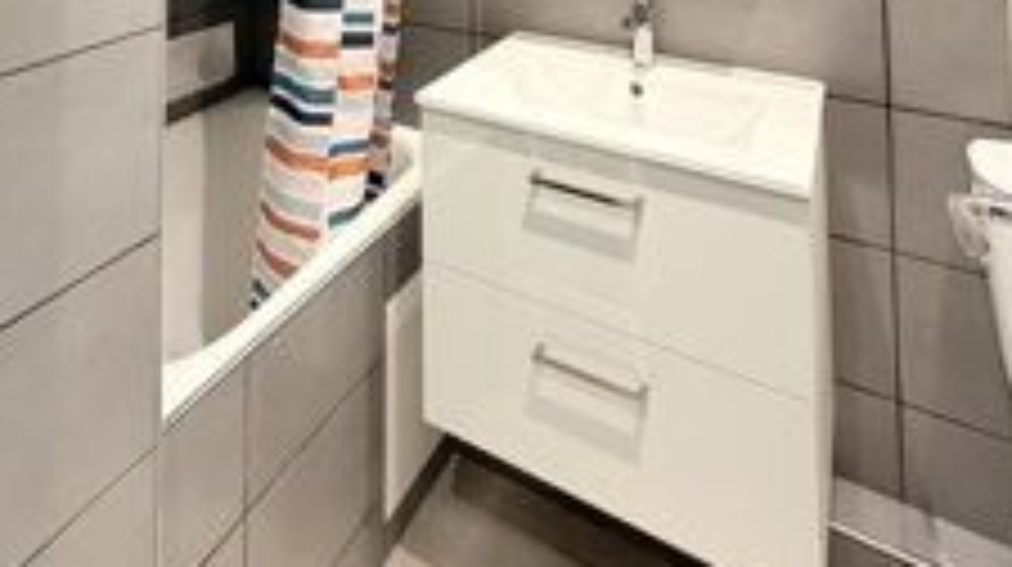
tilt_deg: +4.1
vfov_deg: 29.5
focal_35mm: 29
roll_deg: +0.9
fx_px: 777
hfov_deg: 64.5
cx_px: 342
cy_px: -223
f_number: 2.2
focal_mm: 2.22
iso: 320
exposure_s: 1/62
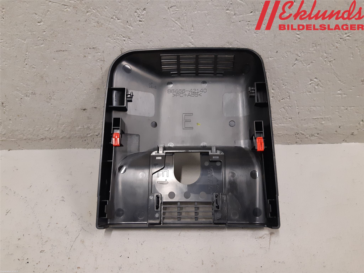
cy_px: 136
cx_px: 182
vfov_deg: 53.1
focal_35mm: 26
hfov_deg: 67.3
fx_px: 273
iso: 200
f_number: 1.7
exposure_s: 1/50
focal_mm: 3.93
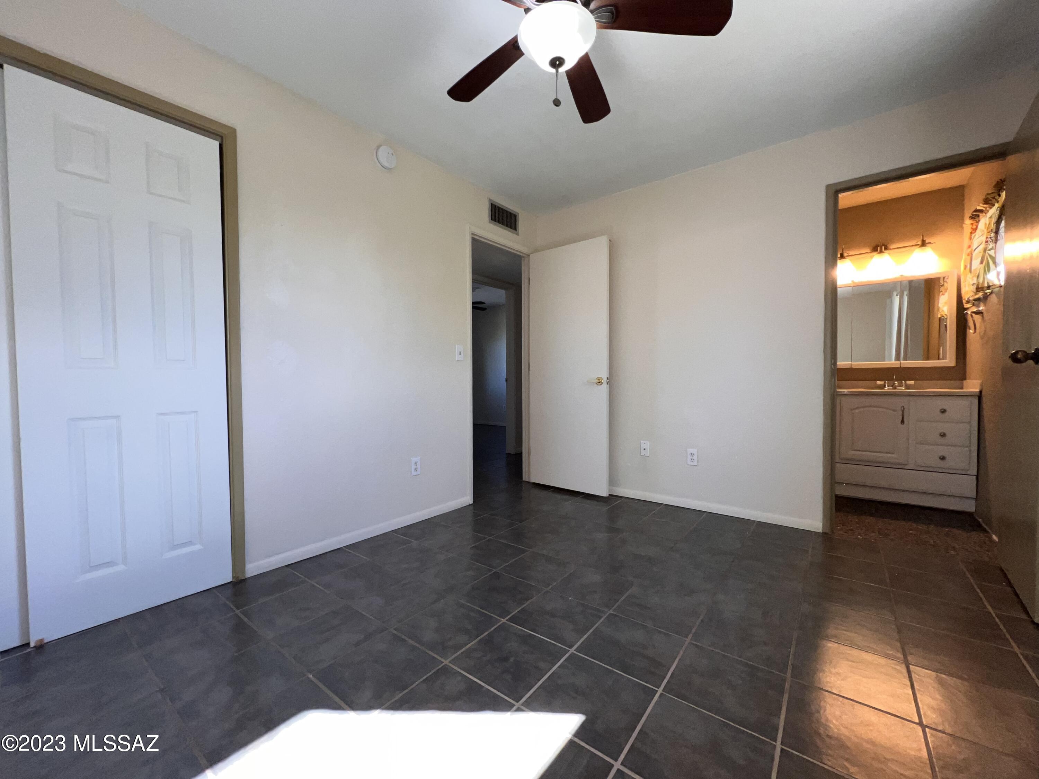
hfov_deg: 106.2
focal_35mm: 13
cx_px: 520
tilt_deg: -2.0
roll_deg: +1.0
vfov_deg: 89.9
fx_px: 390
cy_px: 390
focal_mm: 1.57
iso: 64
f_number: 1.8
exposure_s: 1/120
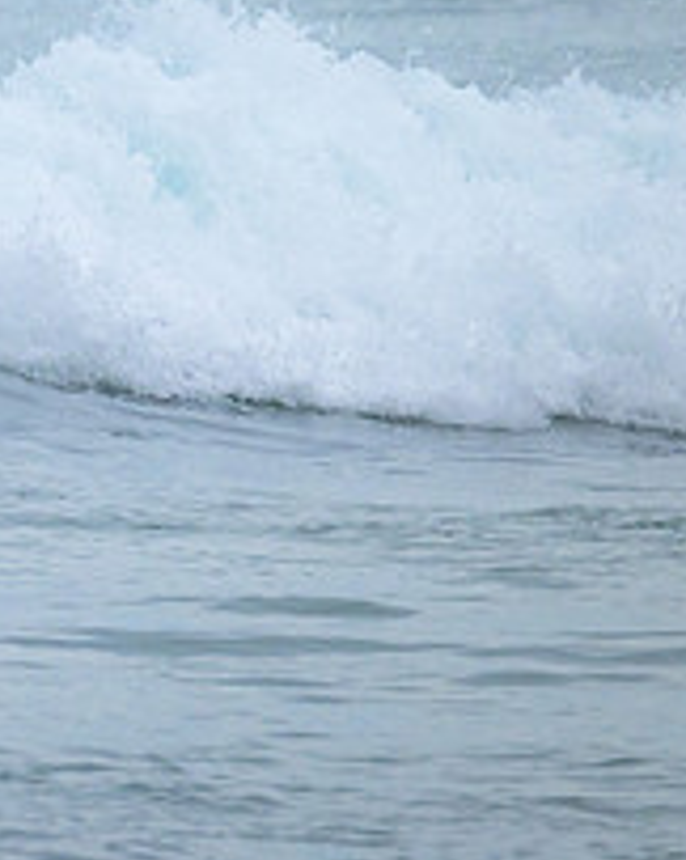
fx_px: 42345
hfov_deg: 0.9
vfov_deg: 1.2
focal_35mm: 1666
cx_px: -474
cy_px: 121
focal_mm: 620
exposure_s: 1/1250
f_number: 11
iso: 2800
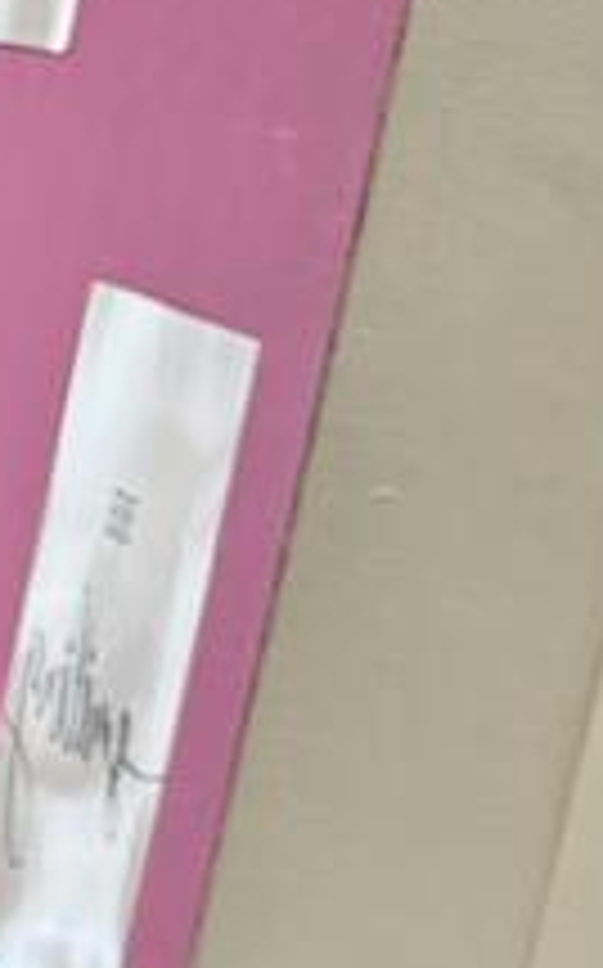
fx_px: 3741
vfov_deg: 14.7
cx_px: -1350
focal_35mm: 142
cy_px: 725
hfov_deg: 7.7
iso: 160
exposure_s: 1/100
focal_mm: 6.76
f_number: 1.78
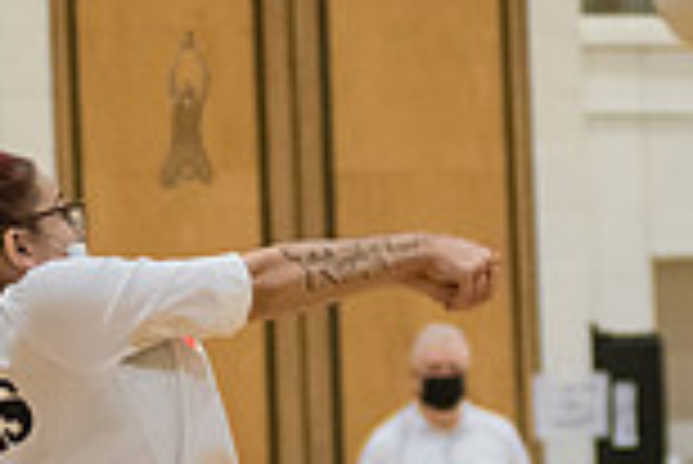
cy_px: 543
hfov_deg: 6.8
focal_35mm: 301
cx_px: 184
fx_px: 5800
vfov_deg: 4.6
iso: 5000
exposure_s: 1/400
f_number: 3.2
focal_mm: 80
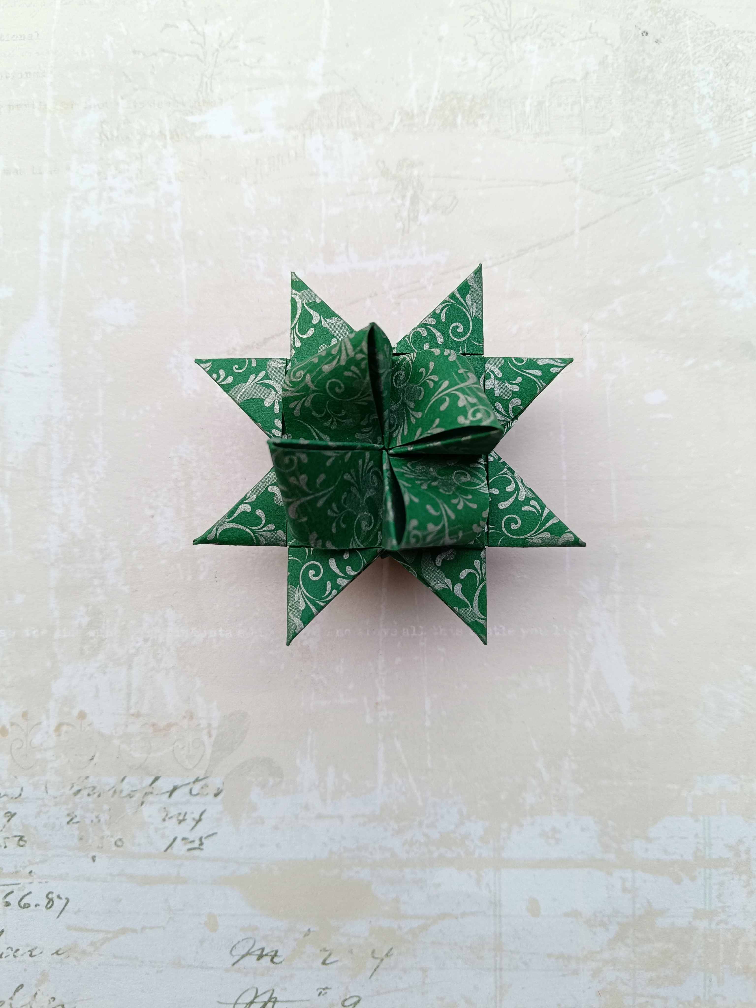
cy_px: 504
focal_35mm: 24
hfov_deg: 56.8
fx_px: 699
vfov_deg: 71.6
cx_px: 378
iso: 50
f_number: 1.88
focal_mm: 5.59
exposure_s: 1/115
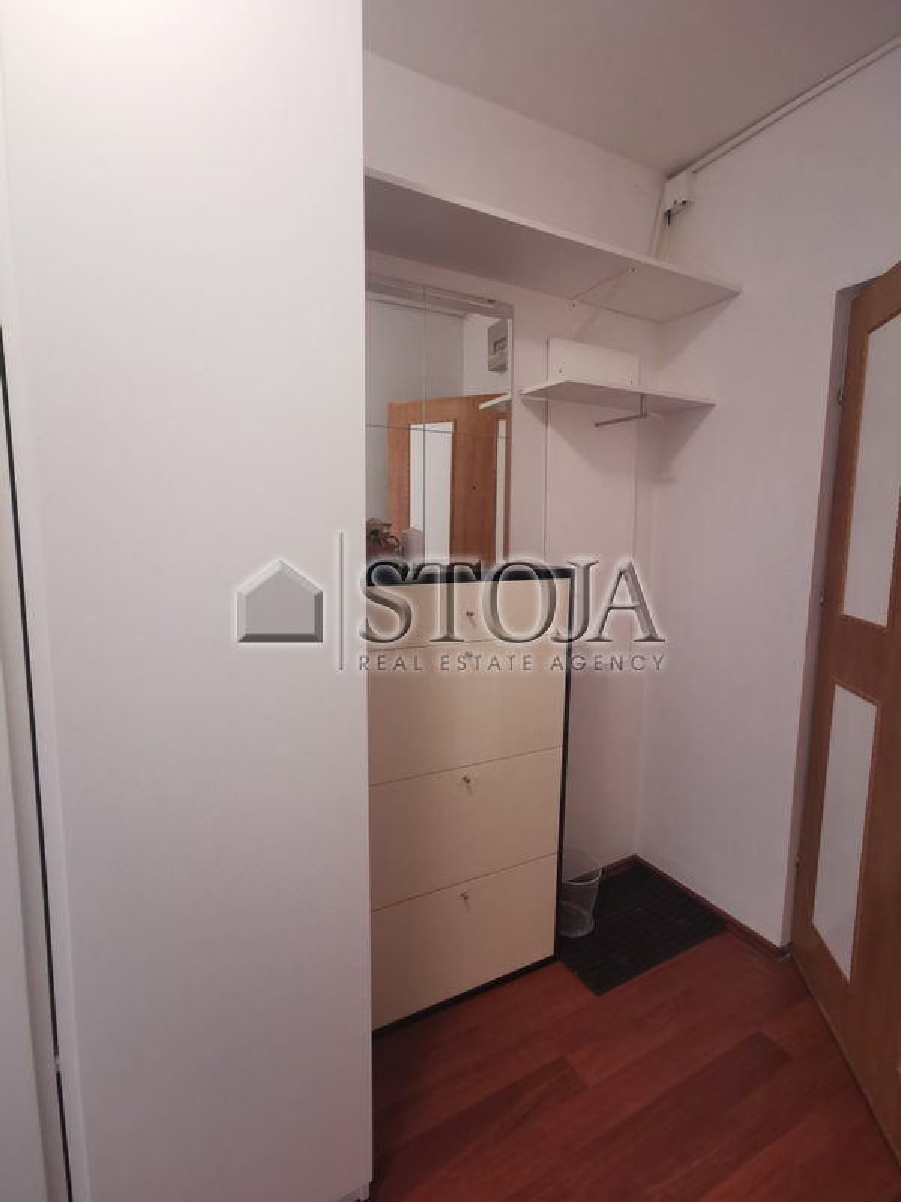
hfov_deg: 74.7
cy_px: 601
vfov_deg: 91.0
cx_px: 450
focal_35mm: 17
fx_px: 590
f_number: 2.2
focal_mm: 2.26
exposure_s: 1/33.3
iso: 400
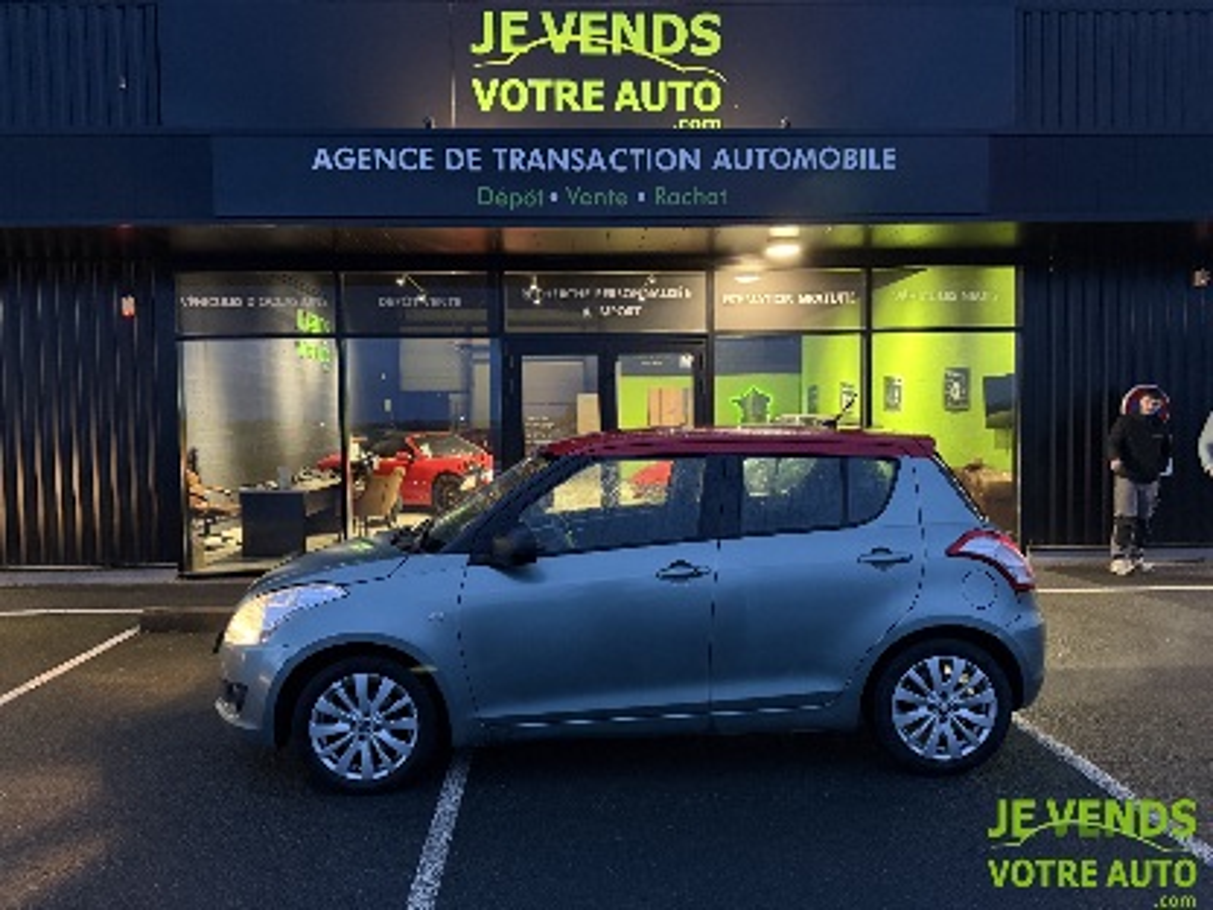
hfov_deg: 71.6
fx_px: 841
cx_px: 606
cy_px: 455
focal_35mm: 24
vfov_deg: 56.8
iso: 800
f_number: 1.78
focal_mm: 6.76
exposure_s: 1/33
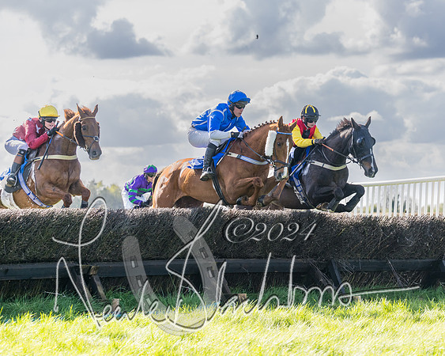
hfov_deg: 15.9
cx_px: 299
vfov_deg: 12.7
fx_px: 1592
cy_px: 156
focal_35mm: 121
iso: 400
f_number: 4
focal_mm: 92
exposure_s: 1/2000
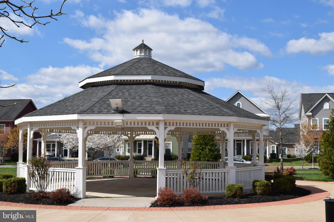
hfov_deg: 41.1
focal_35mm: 48
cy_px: 111
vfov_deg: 28.1
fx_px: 445
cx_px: 167
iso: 200
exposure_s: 1/500
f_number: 11
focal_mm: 32
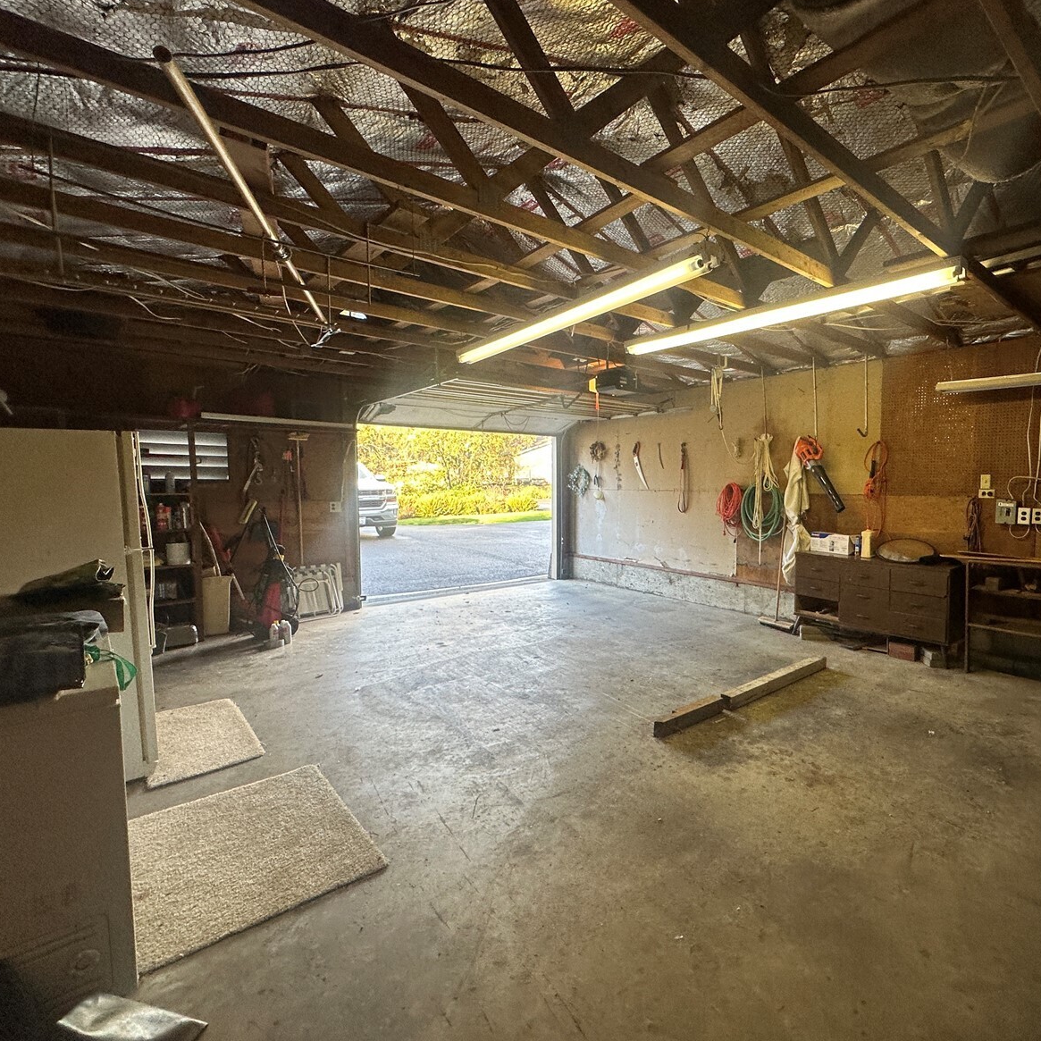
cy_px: 519
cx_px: 653
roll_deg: -0.1
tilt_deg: -1.3
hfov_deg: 82.3
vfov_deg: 84.0
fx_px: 578
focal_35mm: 17
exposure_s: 1/120
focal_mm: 2.22
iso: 125
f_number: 2.2
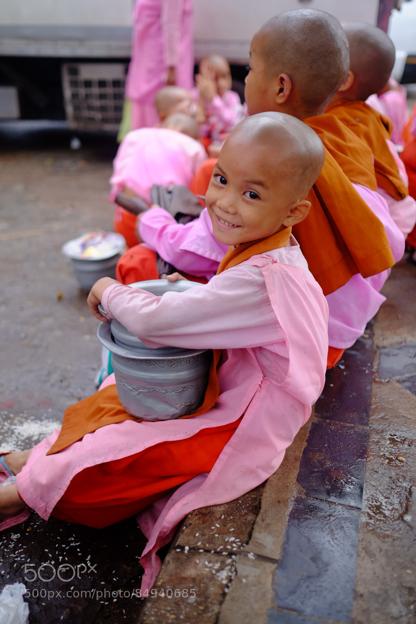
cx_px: 208
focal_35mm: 35
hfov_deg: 37.9
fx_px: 606
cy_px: 312
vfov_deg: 54.4
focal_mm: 23
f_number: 1.4
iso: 400
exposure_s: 1/105
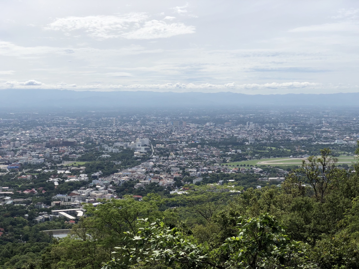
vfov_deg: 28.0
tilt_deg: -3.0
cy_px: 134
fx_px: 539
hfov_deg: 36.8
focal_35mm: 52
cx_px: 180
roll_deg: +0.7
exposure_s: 1/2288
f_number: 2.4
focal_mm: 6
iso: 16
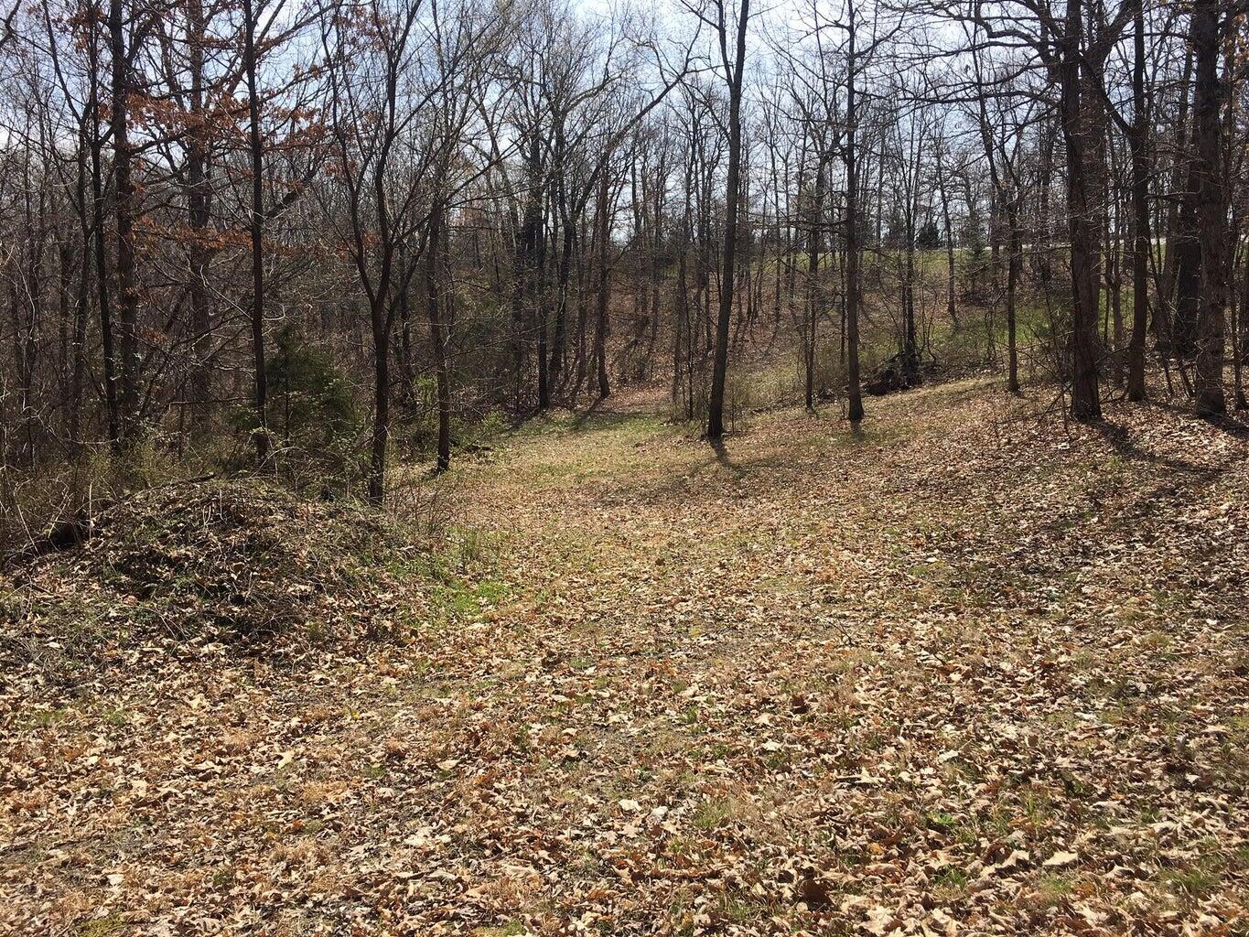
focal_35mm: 29
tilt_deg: -6.4
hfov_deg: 61.7
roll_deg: +0.0
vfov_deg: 48.2
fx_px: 1046
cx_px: 624
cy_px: 468
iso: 25
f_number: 2.2
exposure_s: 1/1148
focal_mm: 4.15
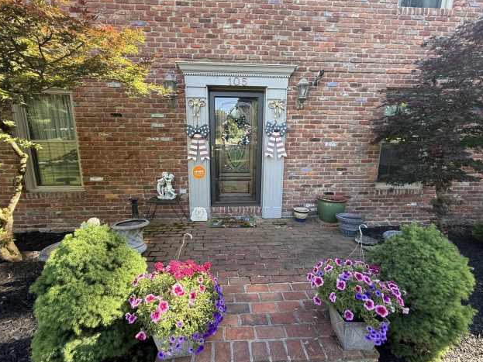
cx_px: 235
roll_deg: +1.1
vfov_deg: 81.7
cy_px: 189
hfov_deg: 98.2
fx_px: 209
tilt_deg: -10.2
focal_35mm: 15
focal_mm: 2.22
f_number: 2.2
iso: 64
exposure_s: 1/99
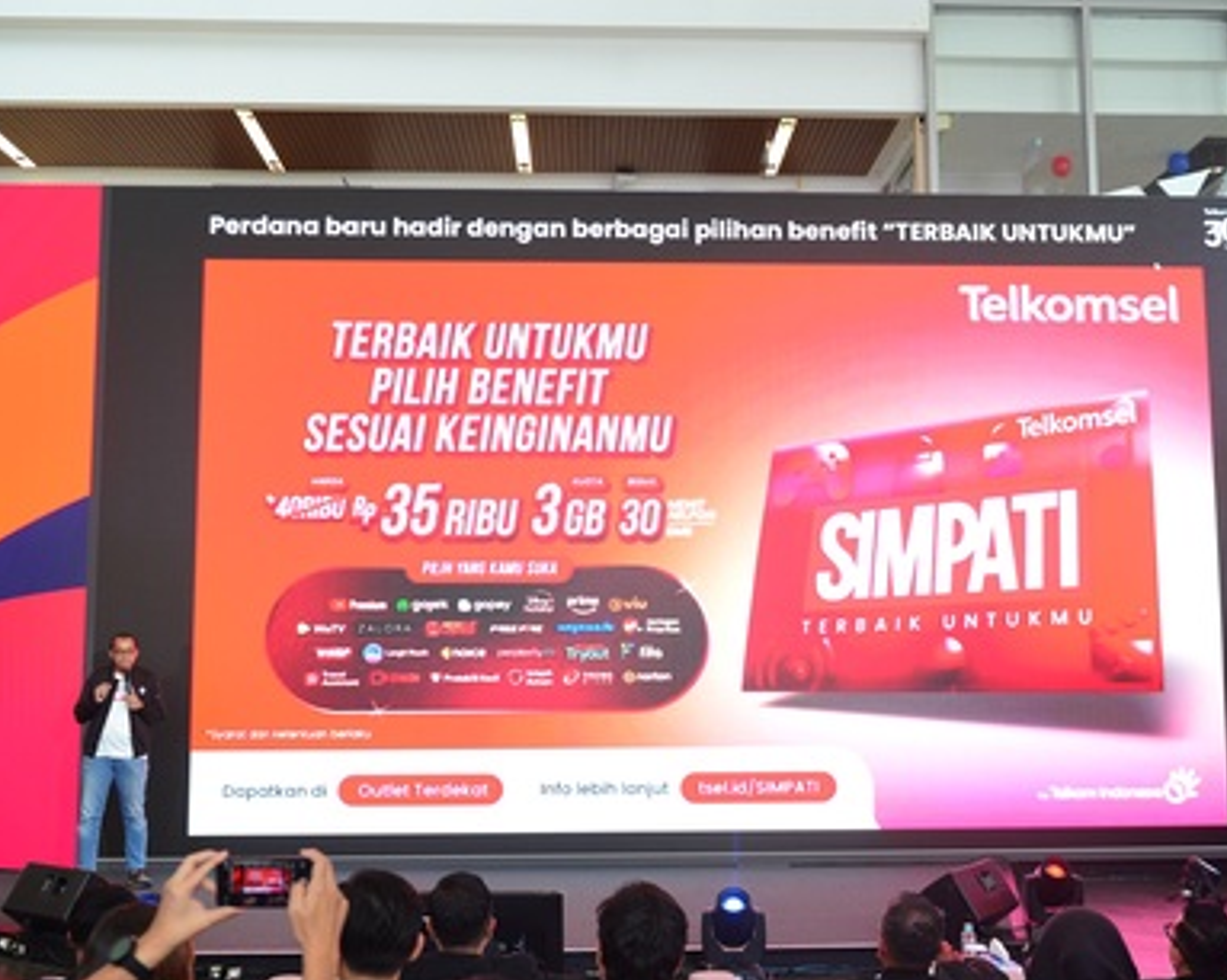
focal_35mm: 38
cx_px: 638
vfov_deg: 39.1
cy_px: 517
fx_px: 1379
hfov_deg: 47.9
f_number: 2.8
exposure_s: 1/160
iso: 1000
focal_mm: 31
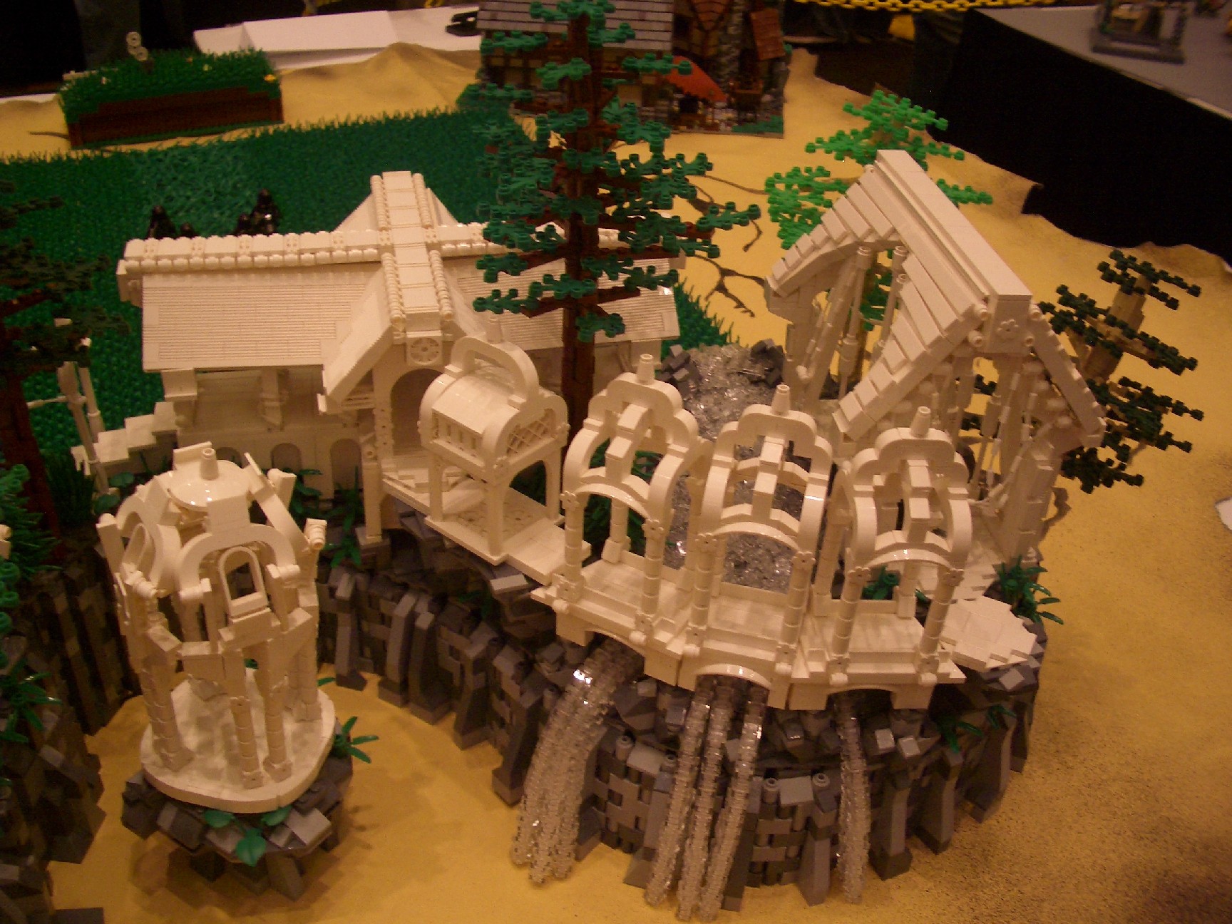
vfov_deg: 40.7
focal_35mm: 35
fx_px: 1246
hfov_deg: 52.6
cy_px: 462
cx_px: 616
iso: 100
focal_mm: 5.8
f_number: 2.6
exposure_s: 1/60
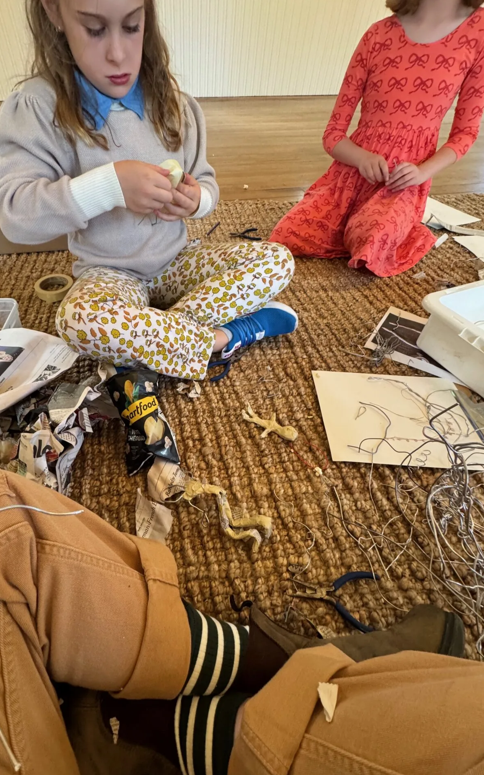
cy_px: 391
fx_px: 317
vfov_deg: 101.5
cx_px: 191
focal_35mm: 15
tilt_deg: -47.9
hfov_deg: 73.9
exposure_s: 1/60
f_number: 2.2
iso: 320
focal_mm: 2.22
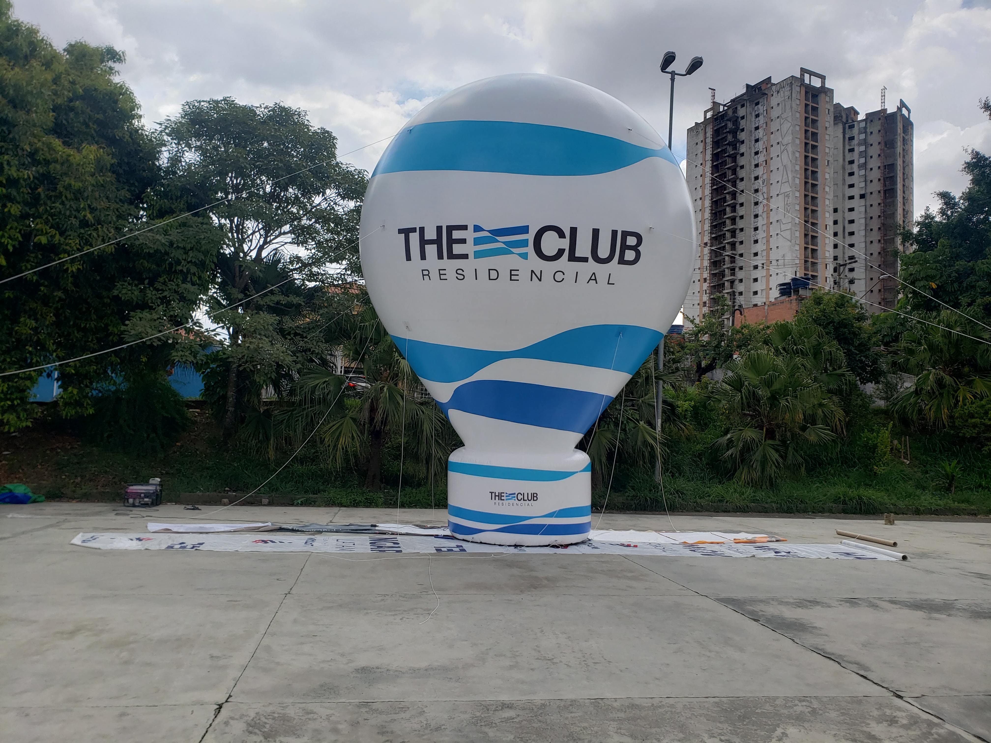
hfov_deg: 67.3
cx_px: 496
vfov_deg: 53.1
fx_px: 744
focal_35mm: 26
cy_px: 372
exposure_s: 1/1686
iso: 50
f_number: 2.4
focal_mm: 4.3
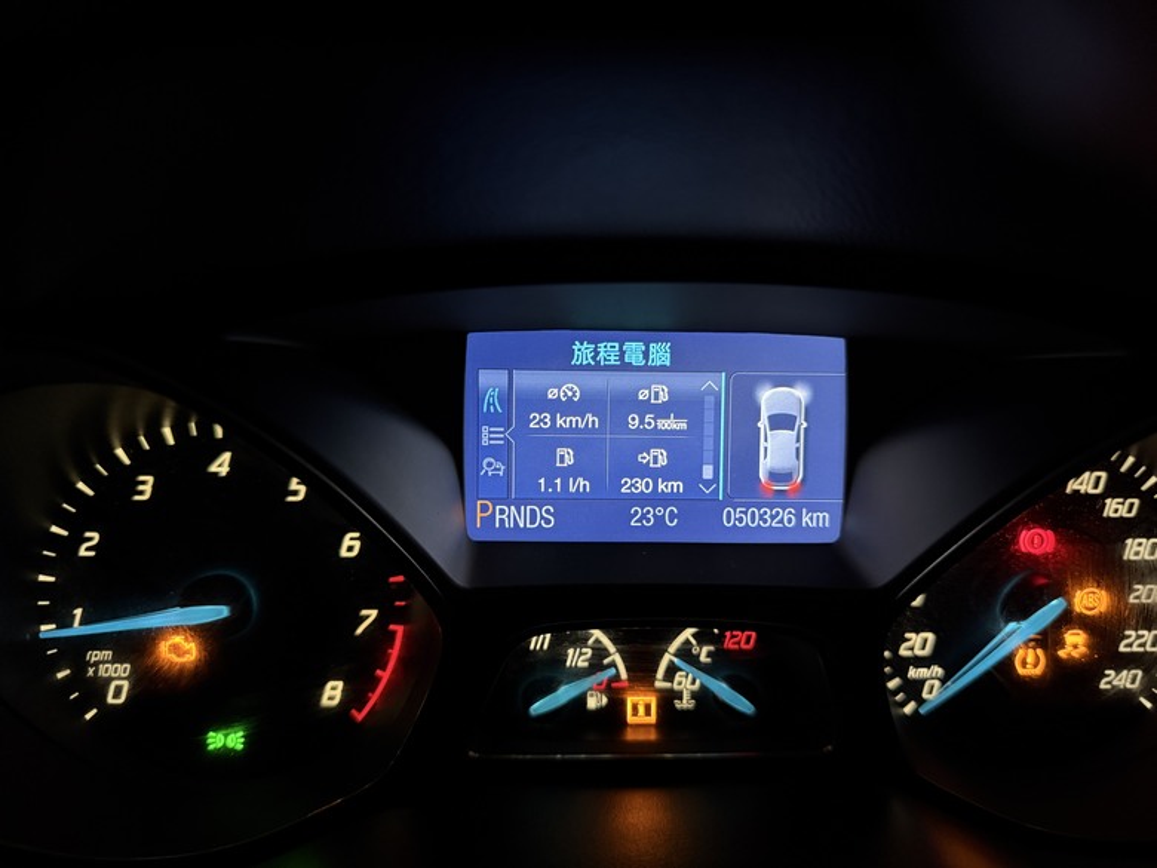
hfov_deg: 71.6
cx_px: 578
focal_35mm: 24
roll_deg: -0.1
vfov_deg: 56.8
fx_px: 802
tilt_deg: -20.7
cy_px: 434
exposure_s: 1/31
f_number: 1.78
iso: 800
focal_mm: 6.76
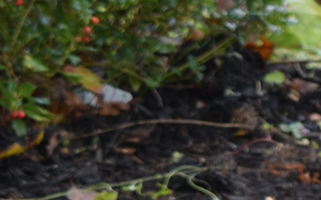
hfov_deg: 5.5
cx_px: 679
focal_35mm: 374
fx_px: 3271
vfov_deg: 3.5
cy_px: 139
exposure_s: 1/125
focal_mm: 34
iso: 180
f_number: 5.6
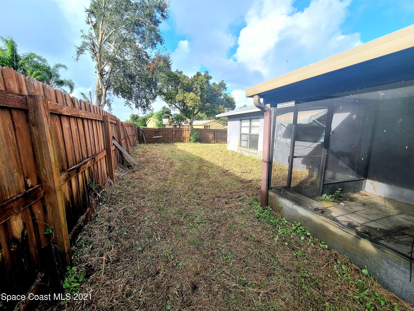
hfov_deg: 106.2
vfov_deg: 89.9
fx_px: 155
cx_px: 207
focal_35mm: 13
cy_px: 156
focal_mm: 2.2
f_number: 2.2
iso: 50
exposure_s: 1/714
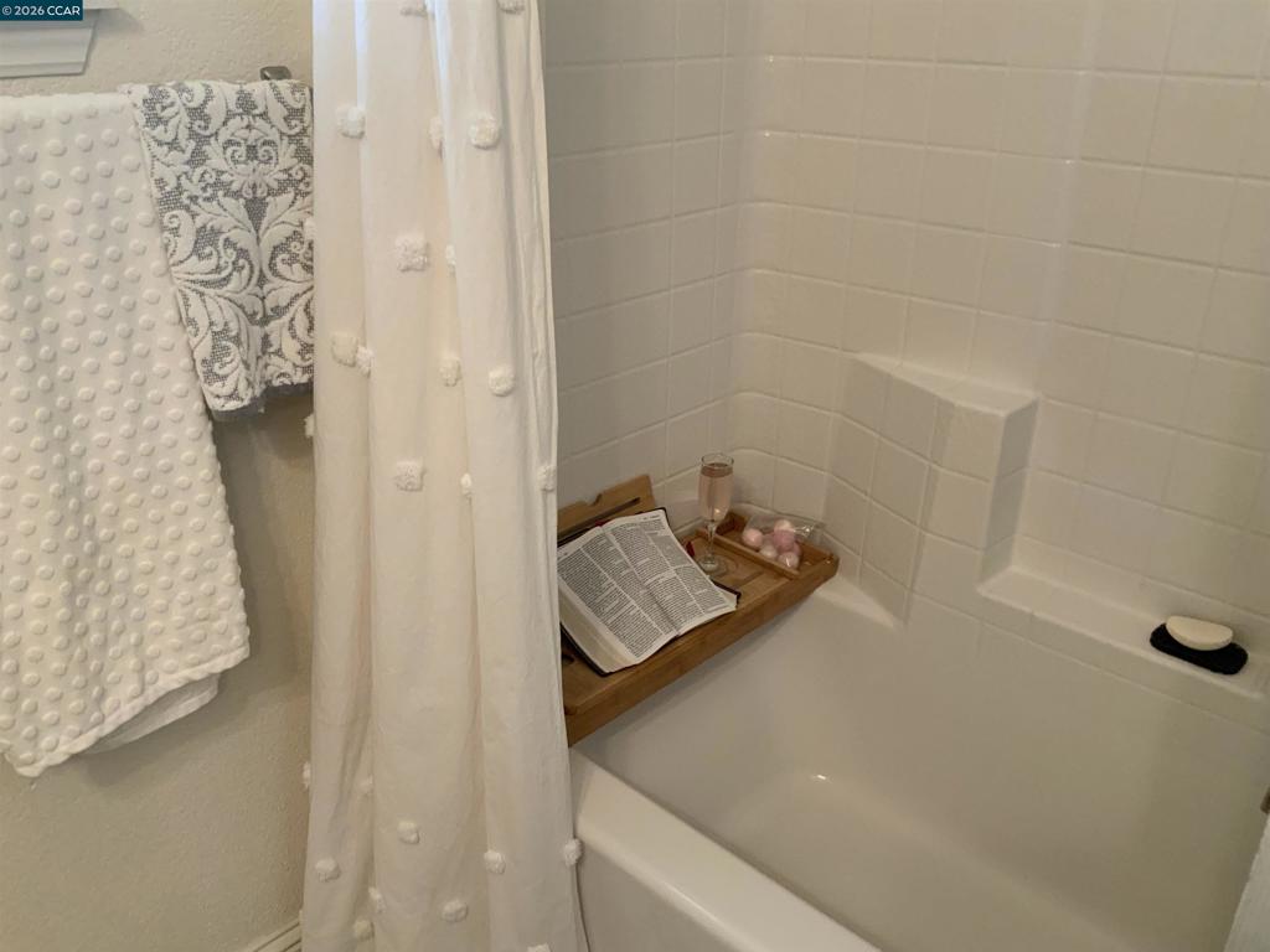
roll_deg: -0.7
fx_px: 1064
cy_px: 476
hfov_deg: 61.7
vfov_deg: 48.2
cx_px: 635
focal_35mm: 29
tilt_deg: -26.0
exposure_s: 1/60
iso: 160
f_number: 1.8
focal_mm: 3
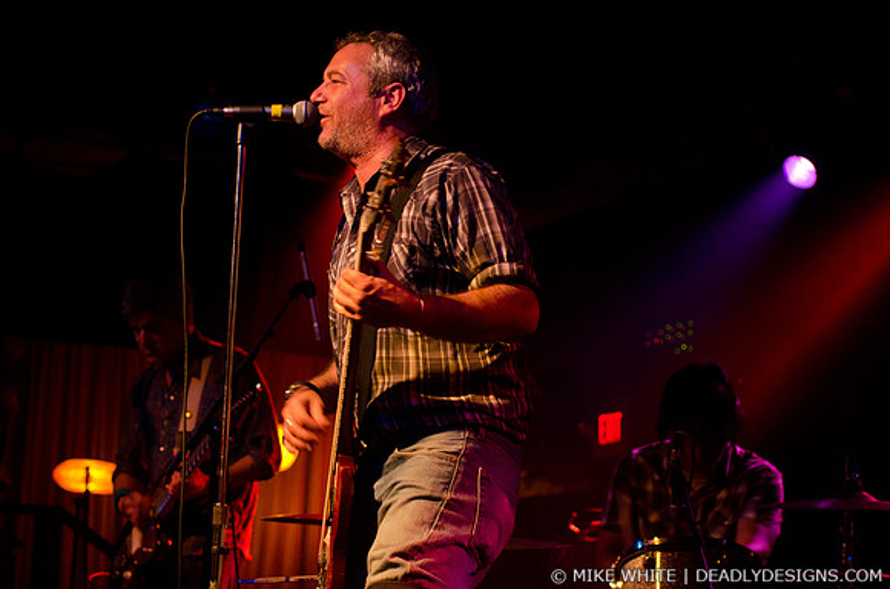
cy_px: 294
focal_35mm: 78
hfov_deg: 26.0
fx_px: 1924
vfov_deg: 17.4
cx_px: 445
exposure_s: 1/50
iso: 2000
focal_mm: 52
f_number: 2.8
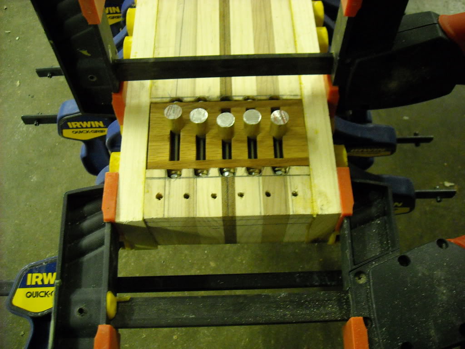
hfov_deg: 52.6
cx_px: 232
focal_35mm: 35
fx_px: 470
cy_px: 174
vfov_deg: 40.7
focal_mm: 5.7
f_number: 2.8
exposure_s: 1/8
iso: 455
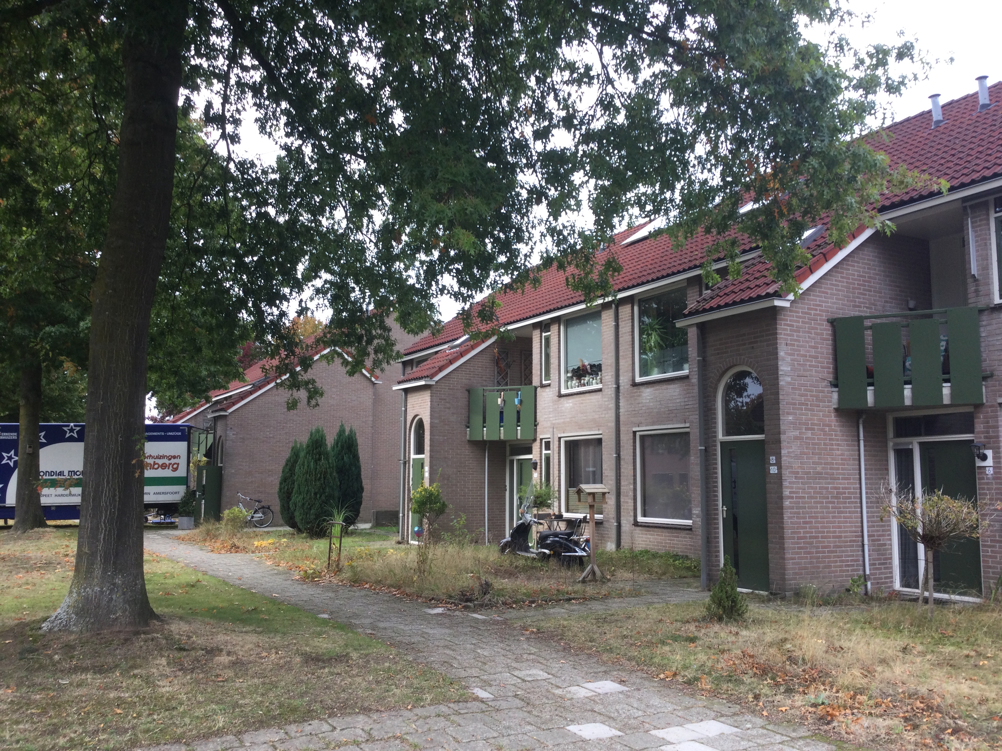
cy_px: 376
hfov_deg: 58.4
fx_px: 897
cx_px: 501
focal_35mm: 31
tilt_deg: +6.4
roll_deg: -2.7
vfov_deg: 45.4
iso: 25
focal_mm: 3.3
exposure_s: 1/100
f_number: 2.4
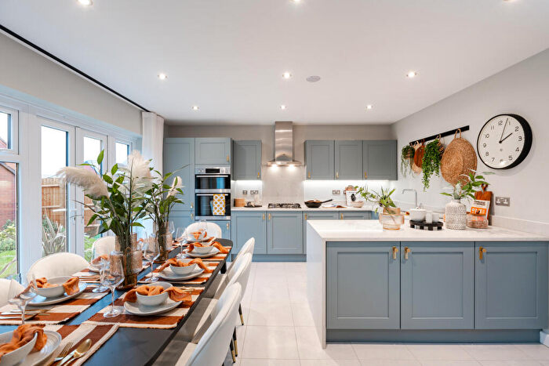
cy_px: 183
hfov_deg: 93.3
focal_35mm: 17
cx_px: 274
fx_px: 259
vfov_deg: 70.5
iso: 200
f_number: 7.1
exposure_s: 1/4
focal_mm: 17
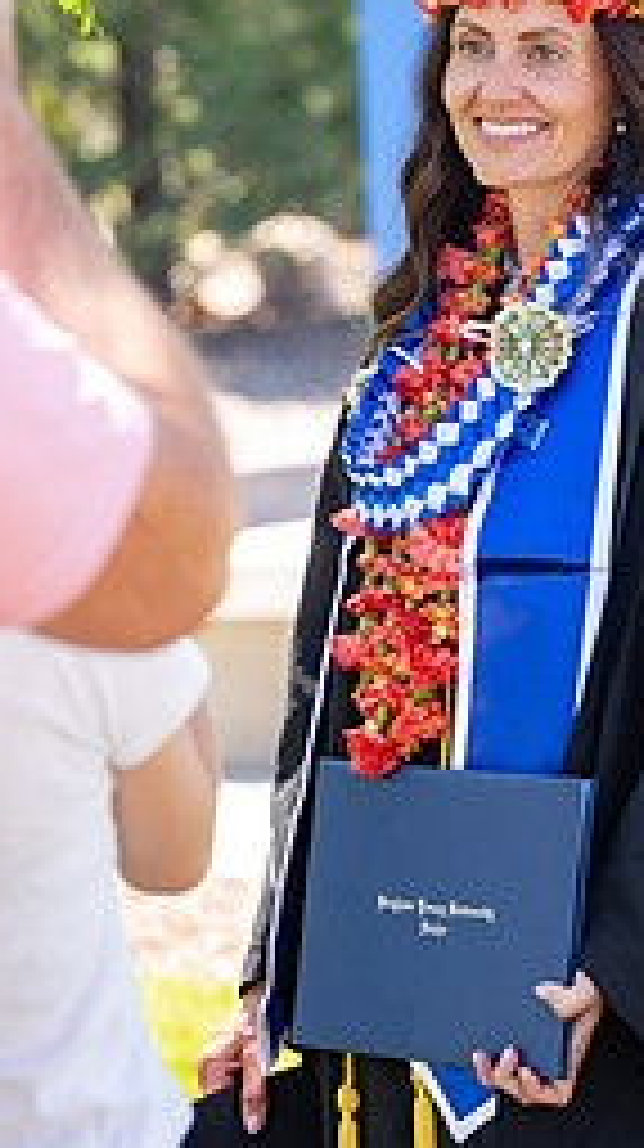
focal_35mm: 167
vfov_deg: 12.9
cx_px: 531
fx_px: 5082
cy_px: 416
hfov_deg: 7.2
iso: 100
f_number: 2.8
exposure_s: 1/250
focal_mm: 70
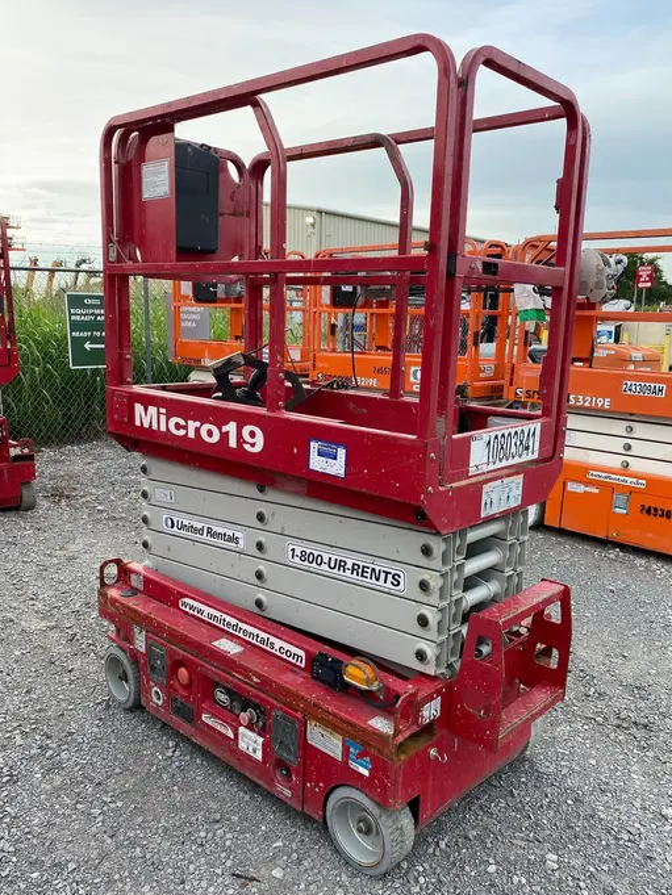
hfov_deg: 49.8
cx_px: 341
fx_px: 725
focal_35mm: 28
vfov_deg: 63.4
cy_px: 470
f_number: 1.8
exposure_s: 1/428
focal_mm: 4.25
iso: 32
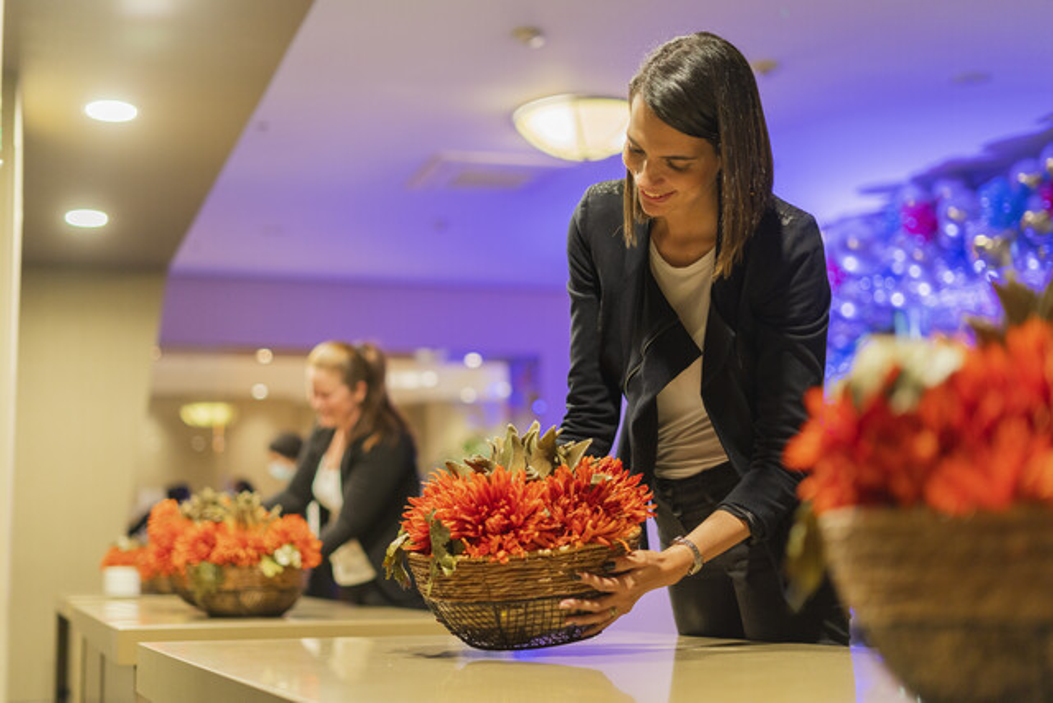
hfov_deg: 39.6
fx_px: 1463
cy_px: 352
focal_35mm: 50
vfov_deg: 27.0
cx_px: 526
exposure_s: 1/100
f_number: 2
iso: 640
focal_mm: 50
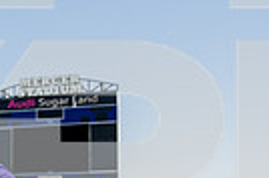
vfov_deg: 13.1
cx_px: -44
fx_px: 776
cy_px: 147
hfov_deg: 18.7
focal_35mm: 104
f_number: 7.1
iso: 50
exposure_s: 1/125
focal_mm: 24
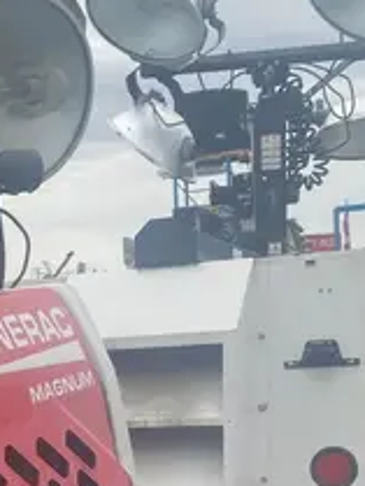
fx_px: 1278
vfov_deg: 20.7
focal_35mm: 91
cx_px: -202
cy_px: 508
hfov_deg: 14.9
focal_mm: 4.25
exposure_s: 1/606
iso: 32
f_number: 1.8
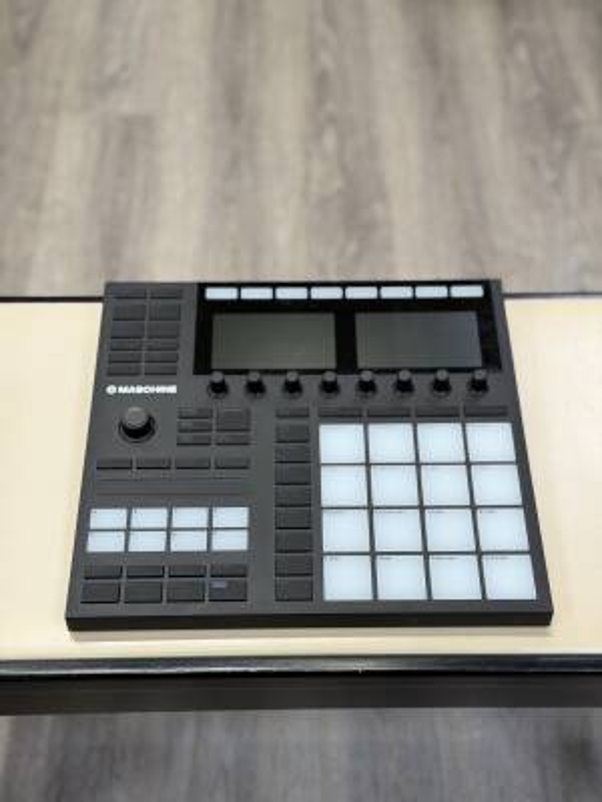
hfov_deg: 30.3
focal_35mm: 48
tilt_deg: -51.2
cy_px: 401
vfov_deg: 39.7
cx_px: 301
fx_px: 1113
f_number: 1.78
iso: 64
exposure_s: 1/60
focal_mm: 6.76
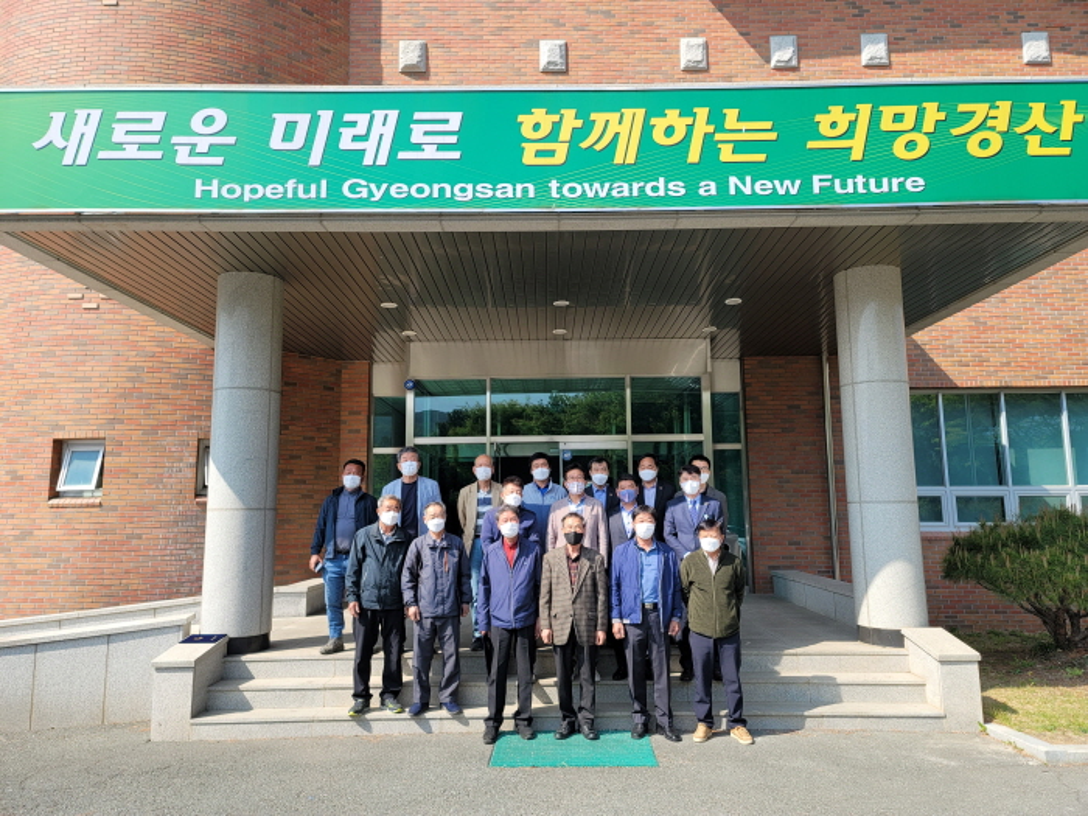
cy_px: 408
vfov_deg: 54.9
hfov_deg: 69.4
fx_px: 786
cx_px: 544
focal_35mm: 25
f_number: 1.8
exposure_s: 1/478
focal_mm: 7
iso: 20
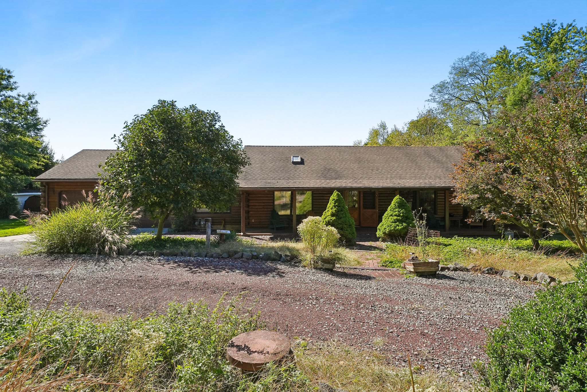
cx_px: 294
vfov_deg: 67.7
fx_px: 292
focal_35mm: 18
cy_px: 196
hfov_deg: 90.3
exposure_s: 1/400
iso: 640
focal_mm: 17.9
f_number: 11
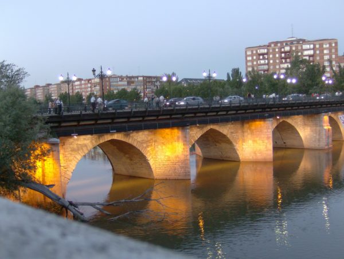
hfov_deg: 48.9
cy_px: 130
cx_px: 172
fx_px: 378
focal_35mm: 38
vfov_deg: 37.8
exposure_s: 1/15.3
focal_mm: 6.4
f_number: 2.9
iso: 200
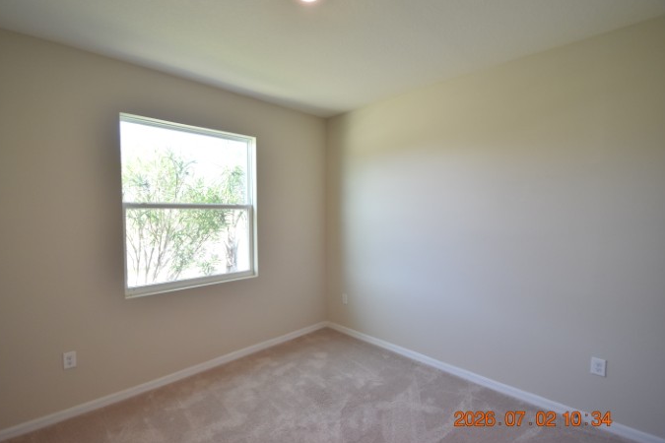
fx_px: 296
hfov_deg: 96.7
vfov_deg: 73.7
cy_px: 219
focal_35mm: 16
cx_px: 324
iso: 800
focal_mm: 10
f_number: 3.5
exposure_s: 1/125
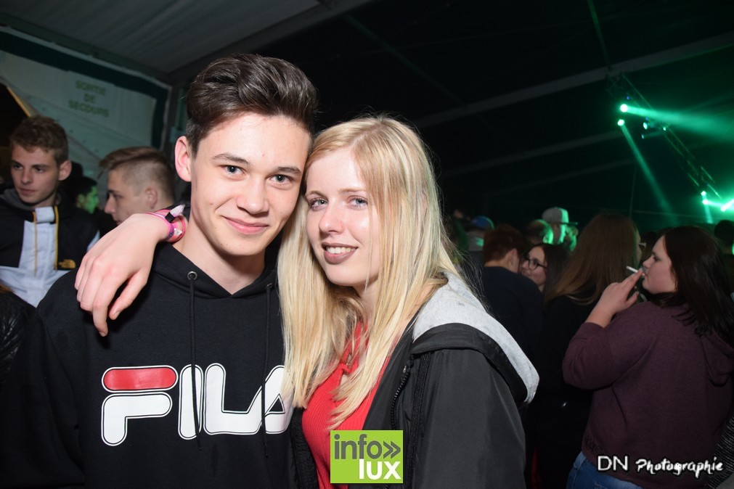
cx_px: 367
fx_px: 550
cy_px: 244
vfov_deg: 47.9
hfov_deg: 67.4
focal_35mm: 27
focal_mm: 18
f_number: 3.5
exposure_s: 1/40
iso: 1600
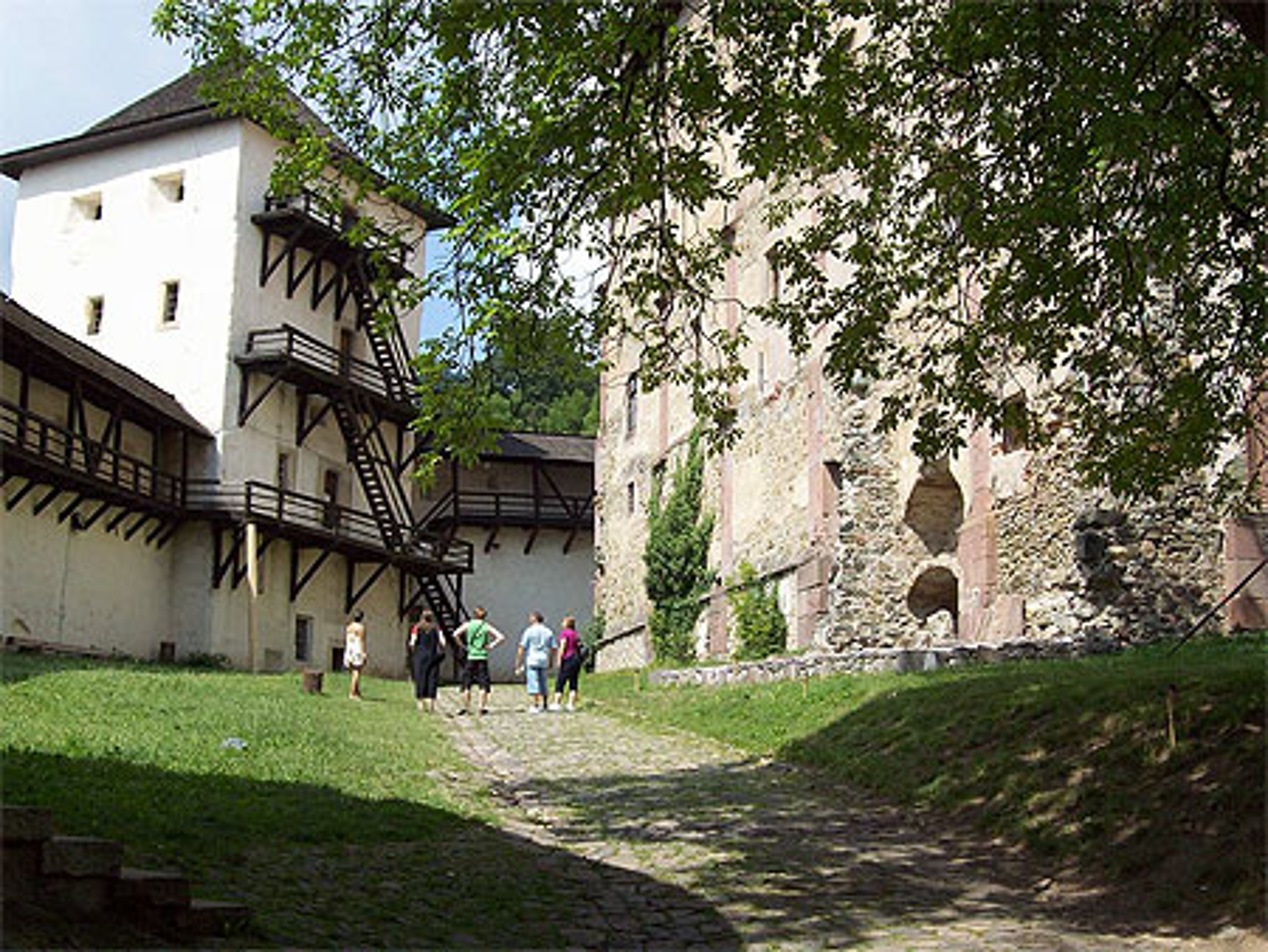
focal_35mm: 45
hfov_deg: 42.1
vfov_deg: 32.2
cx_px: 634
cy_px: 476
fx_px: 1649
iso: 80
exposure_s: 1/367
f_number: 5.4
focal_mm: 7.6
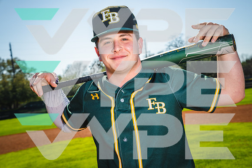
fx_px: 469
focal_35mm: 67
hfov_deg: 30.1
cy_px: 84
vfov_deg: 20.3
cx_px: 126
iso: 100
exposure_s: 1/125
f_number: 9
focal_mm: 67
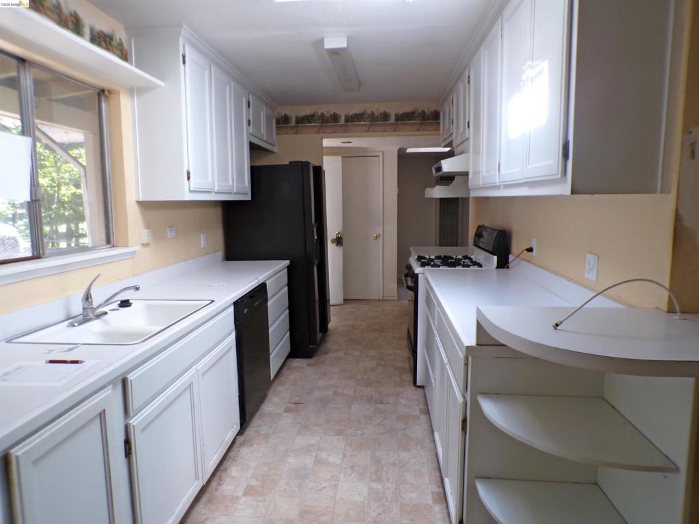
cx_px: 350
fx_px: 485
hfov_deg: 71.6
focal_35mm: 24
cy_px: 262
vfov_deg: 56.8
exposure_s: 1/34
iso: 100
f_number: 3
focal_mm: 4.3
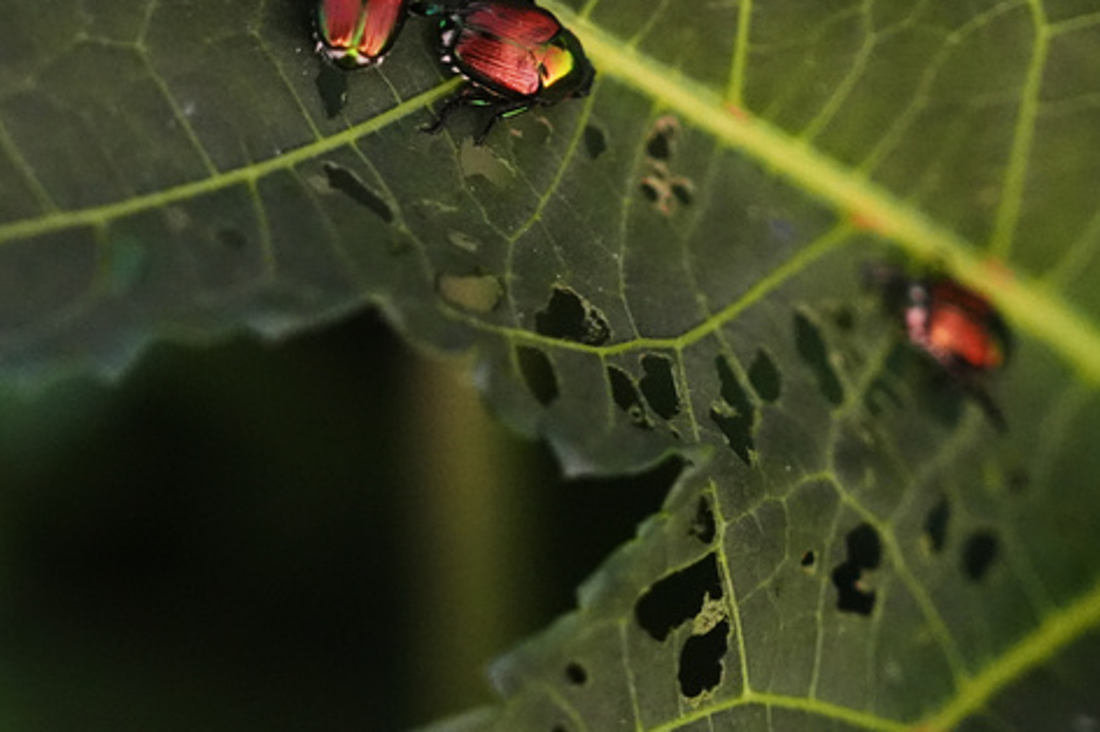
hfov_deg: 13.5
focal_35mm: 152
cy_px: 72
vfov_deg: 9.0
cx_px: 636
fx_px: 4641
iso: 3200
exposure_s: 1/250
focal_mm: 70
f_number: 4
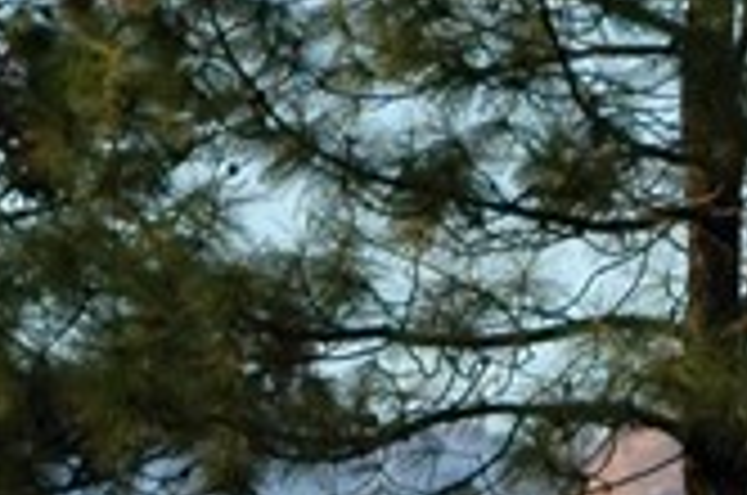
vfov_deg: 1.6
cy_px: 302
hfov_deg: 2.4
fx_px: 17500
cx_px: 2045
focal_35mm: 845
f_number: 5.6
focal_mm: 86
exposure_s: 1/500
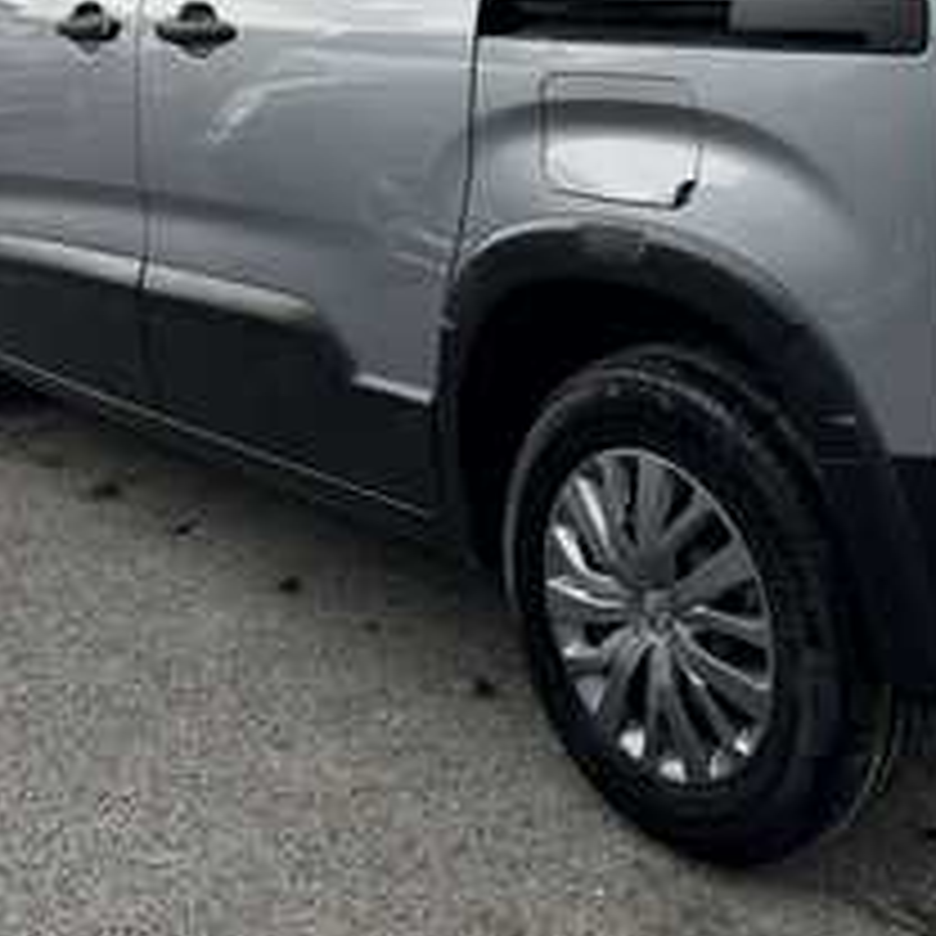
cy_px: 106
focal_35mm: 52
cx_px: 742
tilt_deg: -9.4
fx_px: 1591
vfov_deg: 31.4
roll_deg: +0.9
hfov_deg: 32.0
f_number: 1.78
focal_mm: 6.76
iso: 80
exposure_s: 1/1059
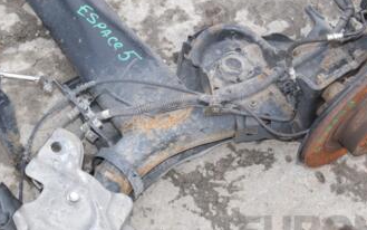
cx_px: 218
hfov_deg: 26.4
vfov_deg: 16.7
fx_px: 781
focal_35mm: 78
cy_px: 84
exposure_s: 1/200
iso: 800
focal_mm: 28
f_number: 9
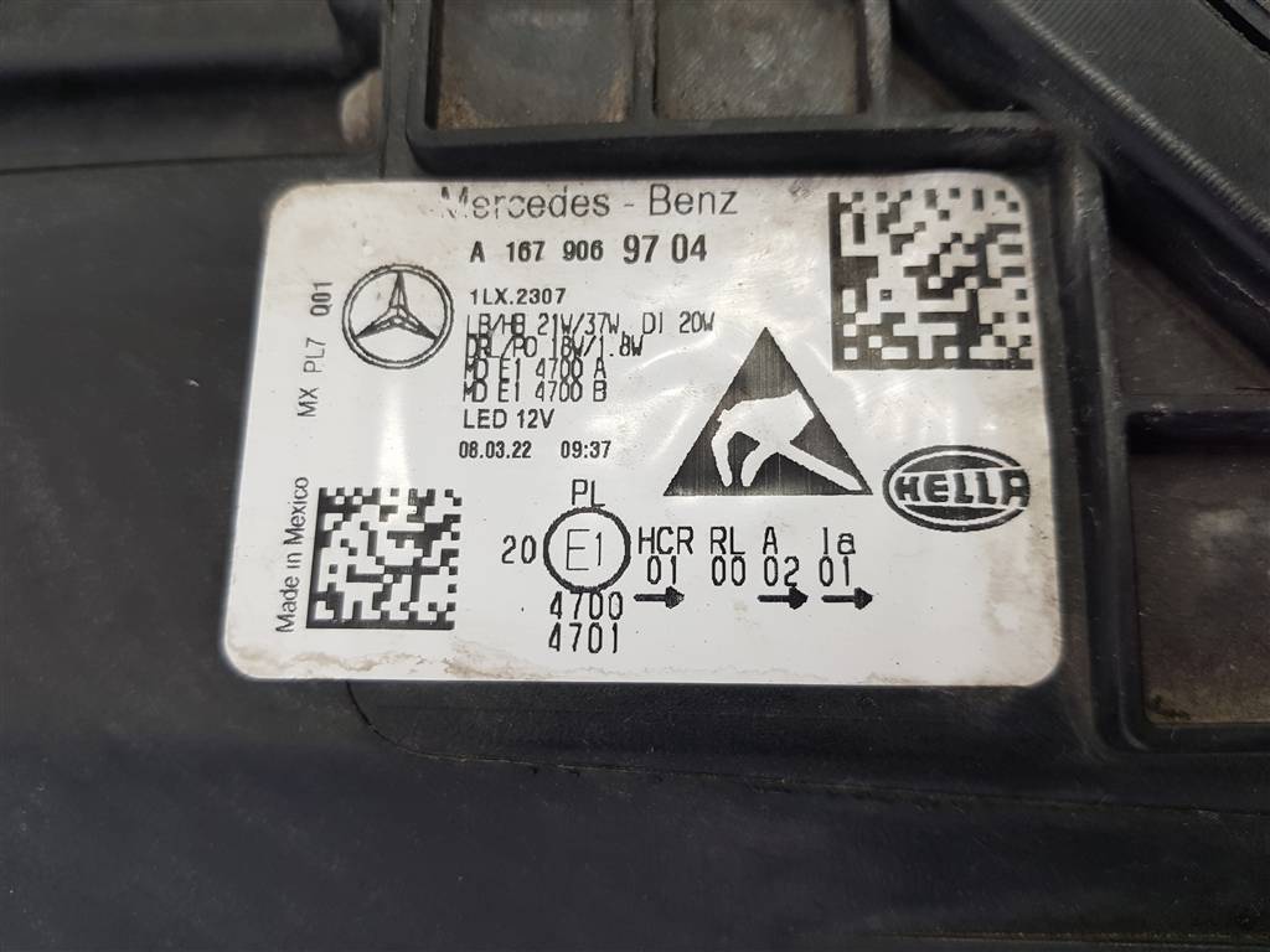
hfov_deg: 67.3
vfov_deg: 53.1
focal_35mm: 26
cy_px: 476
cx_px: 635
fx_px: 954
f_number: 1.7
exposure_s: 1/100
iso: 125
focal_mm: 4.2
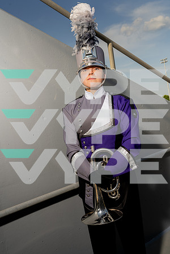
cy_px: 127
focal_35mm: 40
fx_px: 283
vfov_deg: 48.5
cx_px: 85
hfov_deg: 33.4
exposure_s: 1/250
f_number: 8
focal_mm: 40
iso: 100
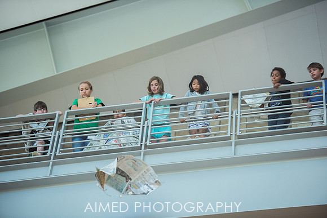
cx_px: 164
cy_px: 109
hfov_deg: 14.7
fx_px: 1272
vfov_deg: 9.8
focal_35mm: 140
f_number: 3.2
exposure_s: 1/250
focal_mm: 140
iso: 640
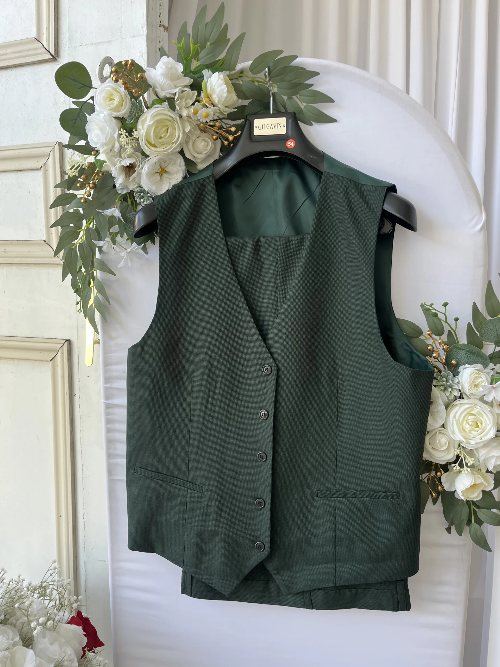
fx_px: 501
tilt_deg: -8.0
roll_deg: -0.1
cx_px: 250
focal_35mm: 26
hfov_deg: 53.1
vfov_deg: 67.3
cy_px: 334
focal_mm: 5.1
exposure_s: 1/121
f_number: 1.6
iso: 50
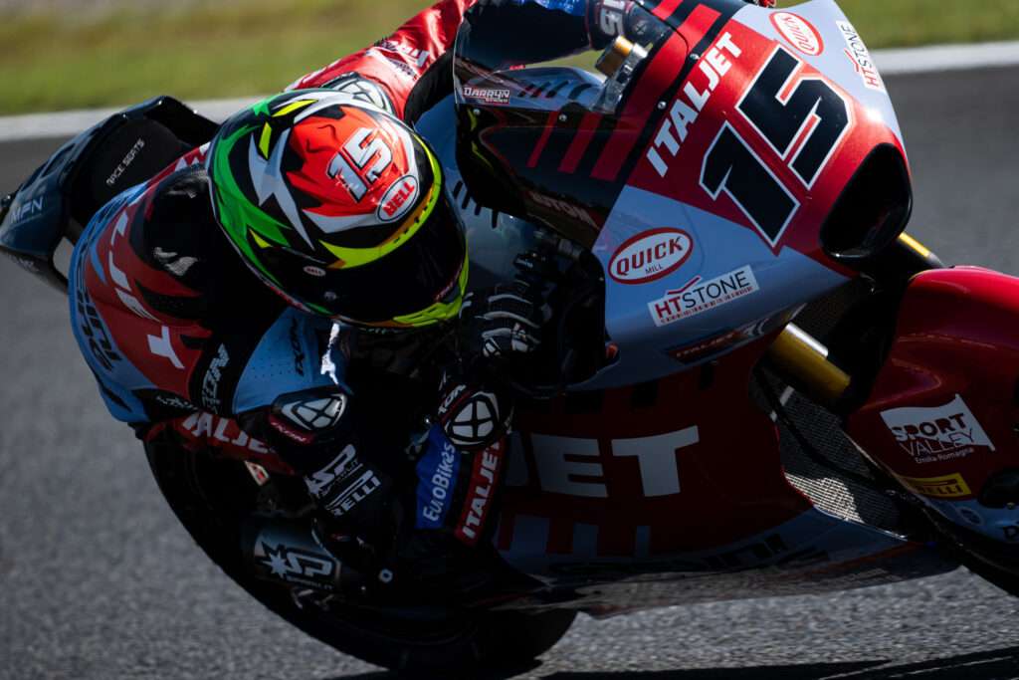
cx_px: 435
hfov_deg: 3.7
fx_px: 15570
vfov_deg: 2.5
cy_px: 437
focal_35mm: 550
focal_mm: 400
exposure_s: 1/2500
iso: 200
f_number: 5
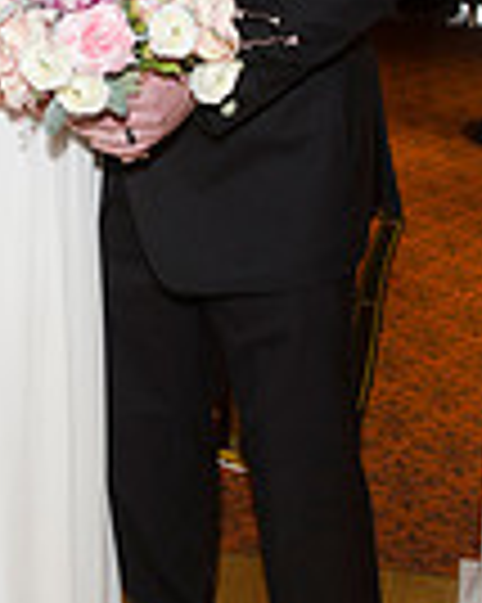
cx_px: 113
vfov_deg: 22.0
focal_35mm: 85
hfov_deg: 17.9
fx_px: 1517
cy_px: 68
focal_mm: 18
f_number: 5.6
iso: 400
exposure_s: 1/60
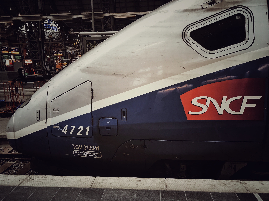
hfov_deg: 63.4
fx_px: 218
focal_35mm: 28
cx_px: 134
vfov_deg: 49.7
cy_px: 100
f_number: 1.8
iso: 32
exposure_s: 1/33
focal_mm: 3.99
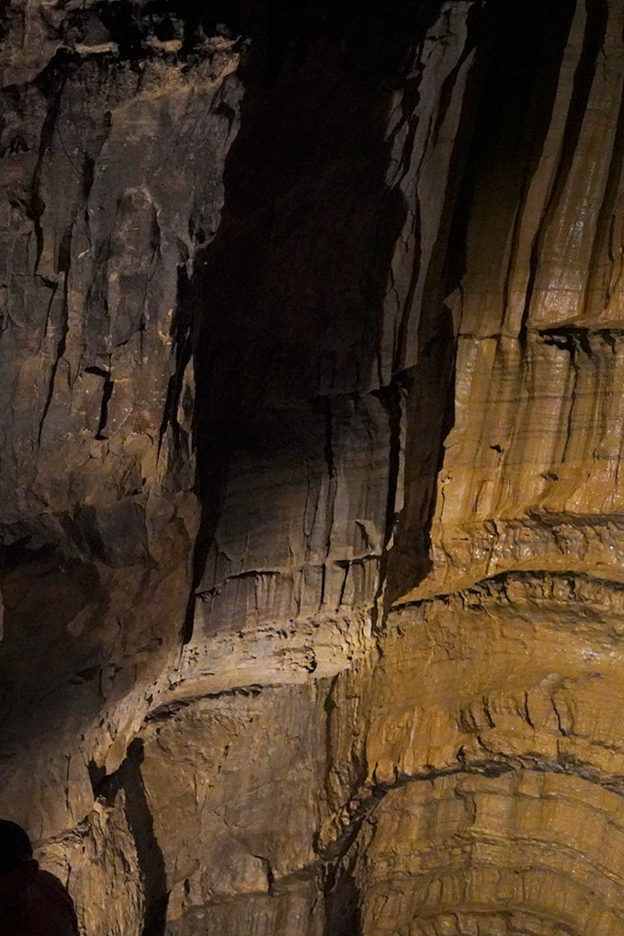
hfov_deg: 22.3
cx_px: -165
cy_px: 611
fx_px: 1429
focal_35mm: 55
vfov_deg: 35.9
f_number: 5.6
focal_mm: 28
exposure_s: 1/60
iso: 12800
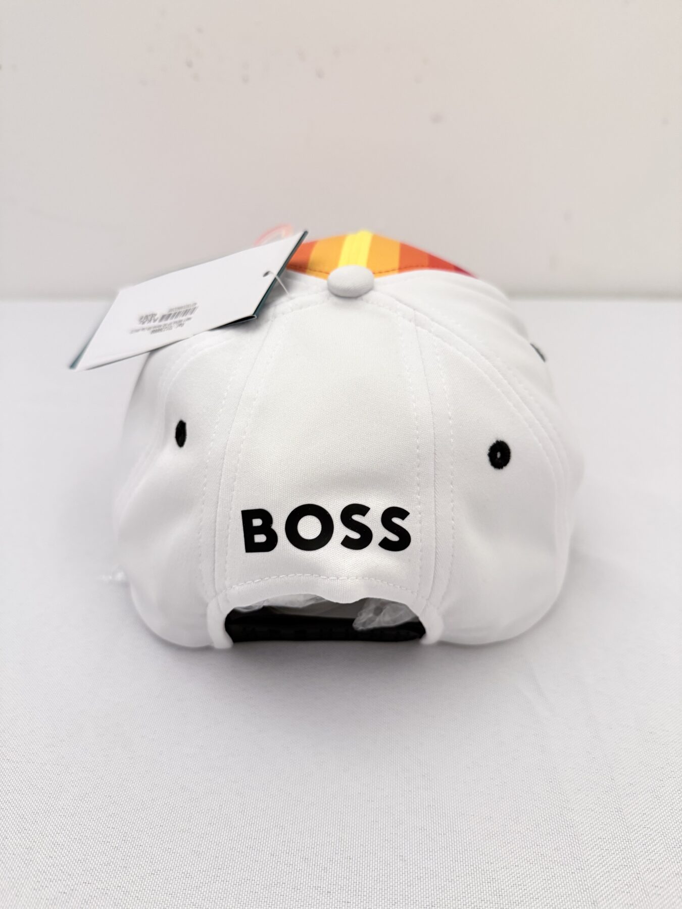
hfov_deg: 56.8
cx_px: 341
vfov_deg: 71.6
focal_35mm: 24
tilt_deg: -32.5
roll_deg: +1.1
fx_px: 630
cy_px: 454
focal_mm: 6.76
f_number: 1.78
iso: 400
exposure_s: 1/50
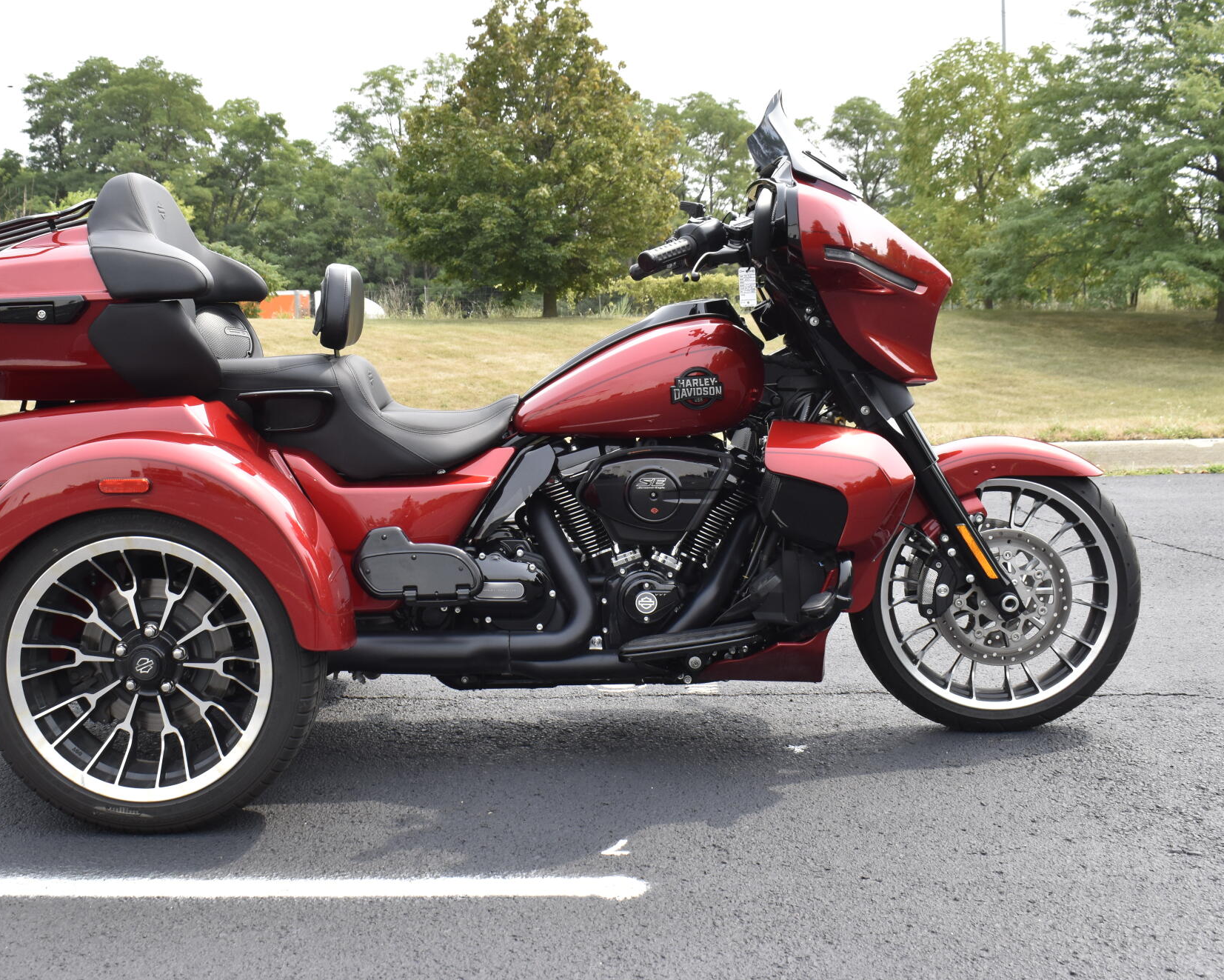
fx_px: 1542
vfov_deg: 35.2
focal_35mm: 43
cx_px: 485
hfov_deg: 43.1
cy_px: 489
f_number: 9
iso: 400
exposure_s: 1/320
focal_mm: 25
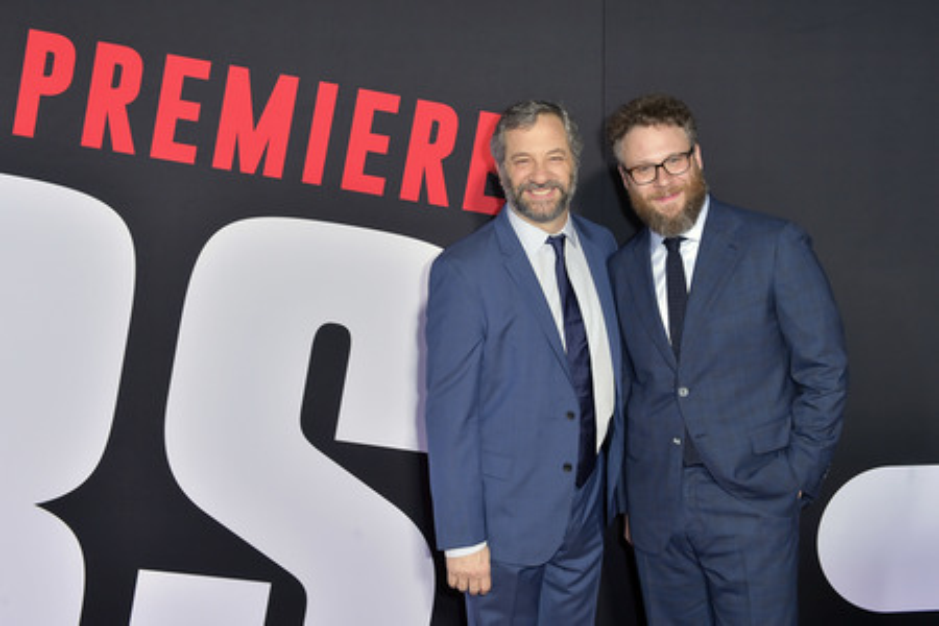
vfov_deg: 35.1
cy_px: 313
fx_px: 991
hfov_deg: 50.7
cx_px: 470
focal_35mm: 38
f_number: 6.3
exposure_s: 1/250
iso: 320
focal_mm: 38
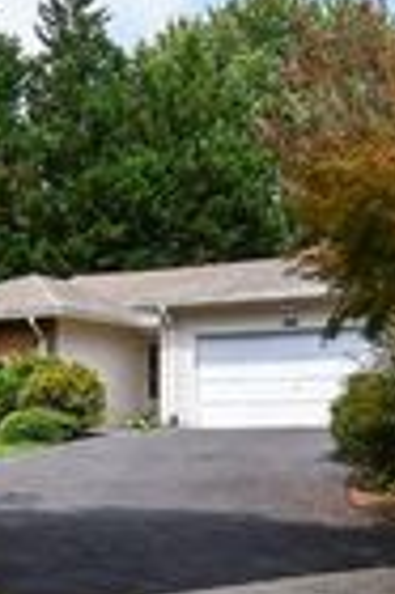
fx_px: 1237
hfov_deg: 18.1
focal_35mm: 75
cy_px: 397
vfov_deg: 26.9
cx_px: 119
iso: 125
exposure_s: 1/250
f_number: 8
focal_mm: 14
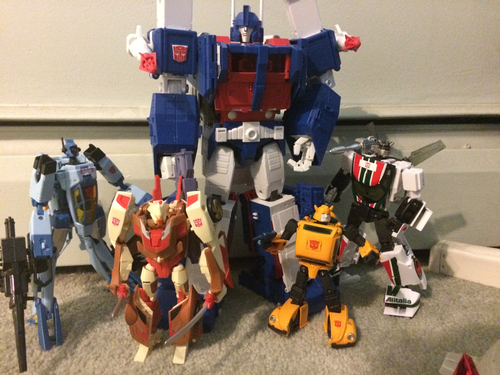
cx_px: 250
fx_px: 419
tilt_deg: -14.9
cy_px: 188
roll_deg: +1.7
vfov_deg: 48.2
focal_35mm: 29
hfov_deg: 61.7
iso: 1000
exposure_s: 1/15
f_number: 2.2
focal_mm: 4.15
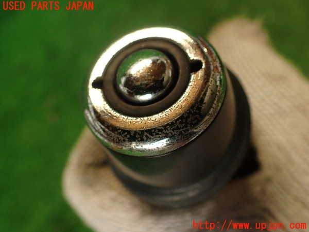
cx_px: 154
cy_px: 116
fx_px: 268
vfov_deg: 46.8
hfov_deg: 60.0
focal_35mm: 30
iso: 200
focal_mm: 5.4
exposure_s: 1/50
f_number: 2.3
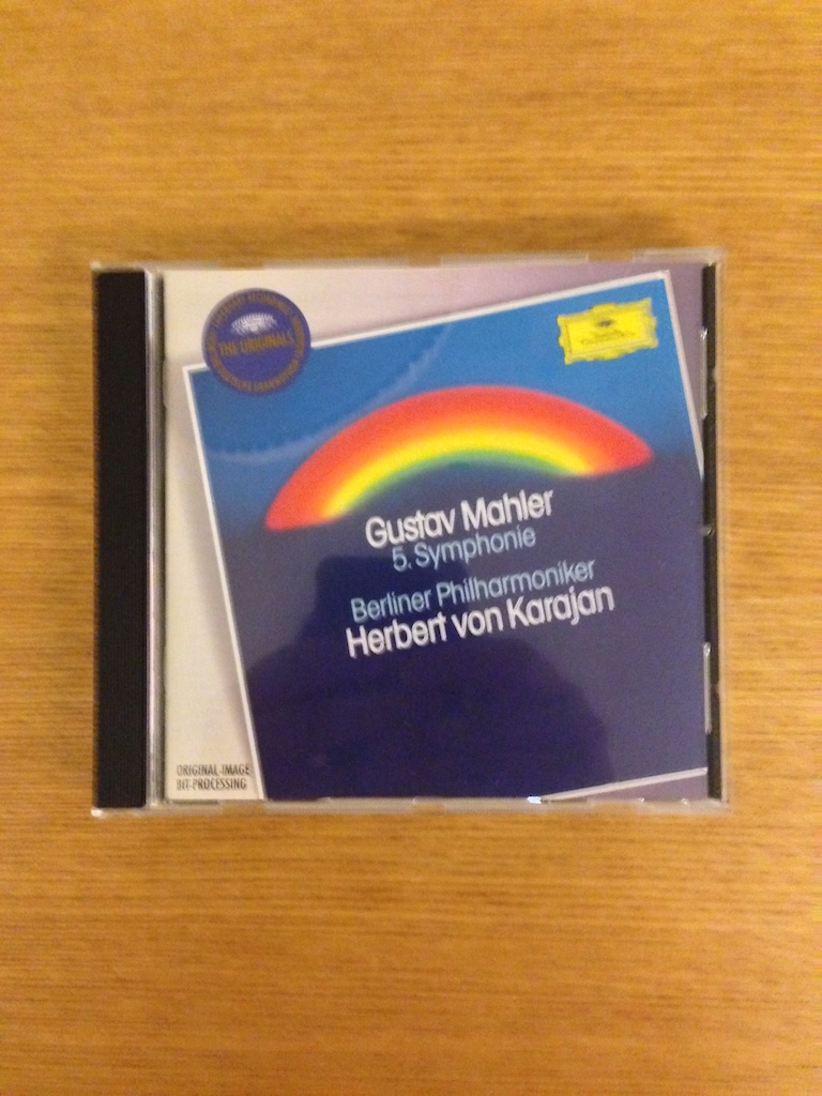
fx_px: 1045
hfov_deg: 42.9
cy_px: 548
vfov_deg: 55.4
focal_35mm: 33
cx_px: 411
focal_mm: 4.12
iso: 800
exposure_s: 1/17
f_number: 2.4
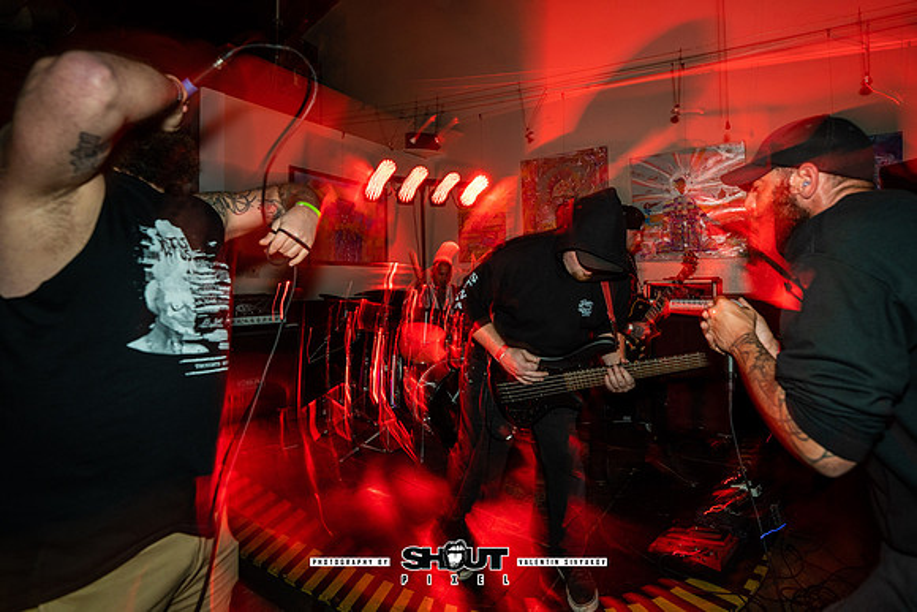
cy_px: 256
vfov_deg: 72.3
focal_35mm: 16
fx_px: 415
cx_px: 533
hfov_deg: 94.9
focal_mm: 14
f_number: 2.8
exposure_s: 1/10
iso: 160
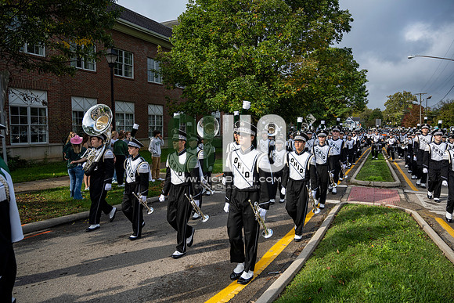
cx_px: 227
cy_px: 152
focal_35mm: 26
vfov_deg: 50.4
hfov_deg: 70.4
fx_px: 322
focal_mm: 25.5
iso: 125
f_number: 4
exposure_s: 1/1600
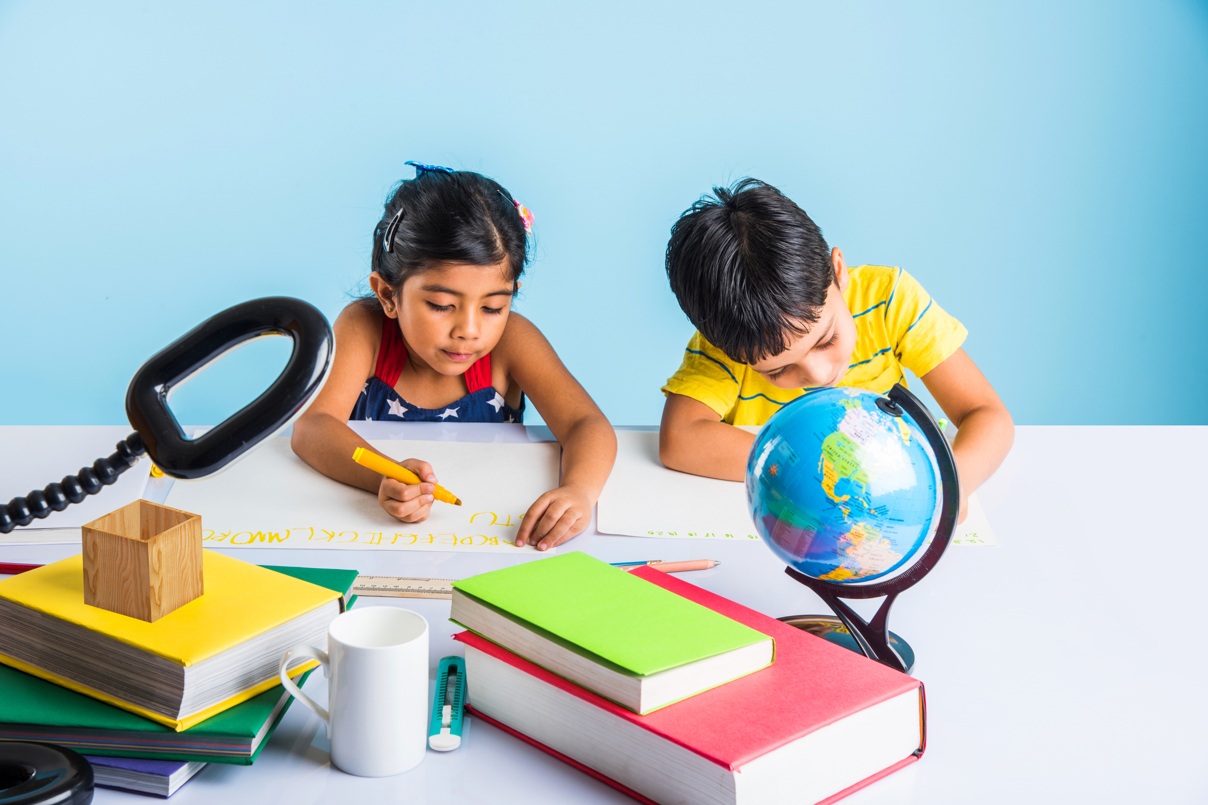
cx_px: 604
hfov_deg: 30.5
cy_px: 402
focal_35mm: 66
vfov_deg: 20.6
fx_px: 2215
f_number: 10
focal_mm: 66
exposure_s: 1/160
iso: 80
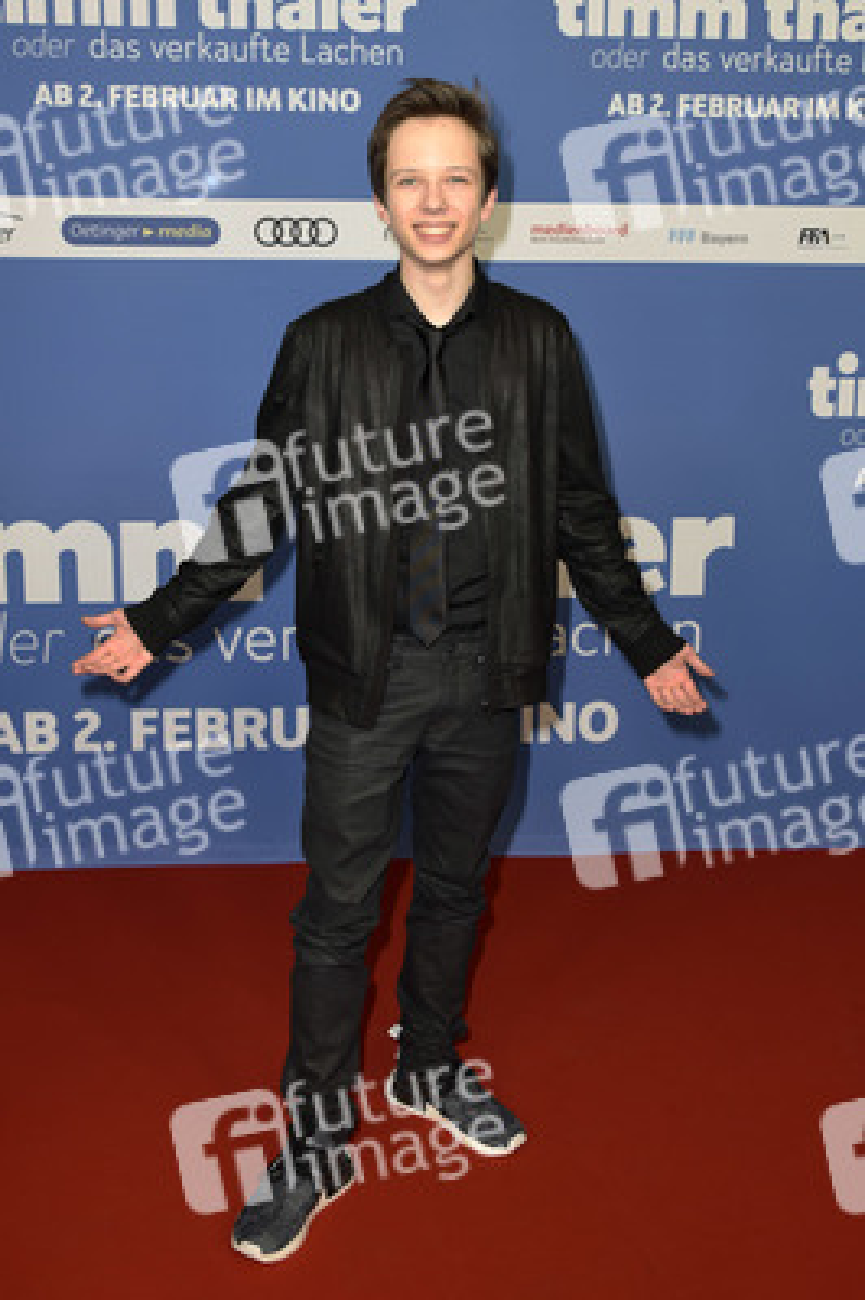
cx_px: 432
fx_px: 1300
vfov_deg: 53.2
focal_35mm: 36
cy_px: 650
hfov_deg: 36.8
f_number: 5.6
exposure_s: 1/125
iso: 800
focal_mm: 36
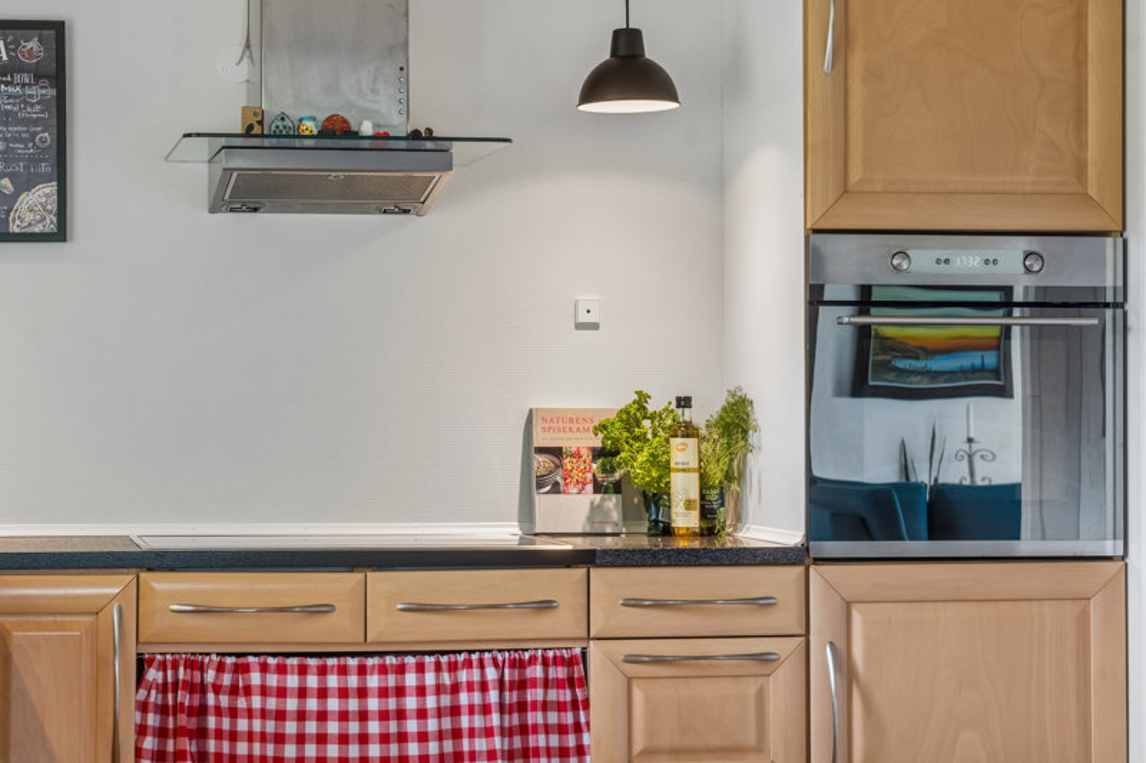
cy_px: 382
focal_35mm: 84
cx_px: 573
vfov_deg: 16.3
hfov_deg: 24.2
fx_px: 2673
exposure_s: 1/13
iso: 200
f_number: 8
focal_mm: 56
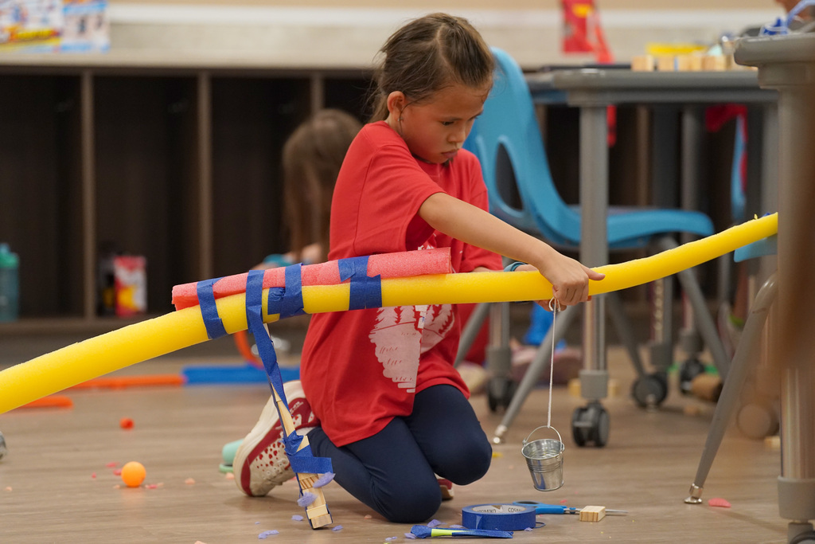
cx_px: 408
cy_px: 272
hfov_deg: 19.3
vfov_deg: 12.9
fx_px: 2400
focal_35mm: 106
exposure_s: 1/160
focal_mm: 106
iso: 4000
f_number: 2.8
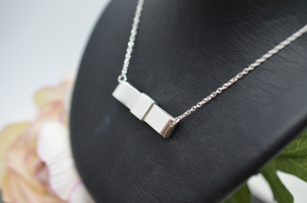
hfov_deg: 33.5
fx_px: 511
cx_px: 154
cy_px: 102
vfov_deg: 22.5
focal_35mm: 60
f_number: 4
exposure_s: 1/1600
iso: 2500
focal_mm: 40
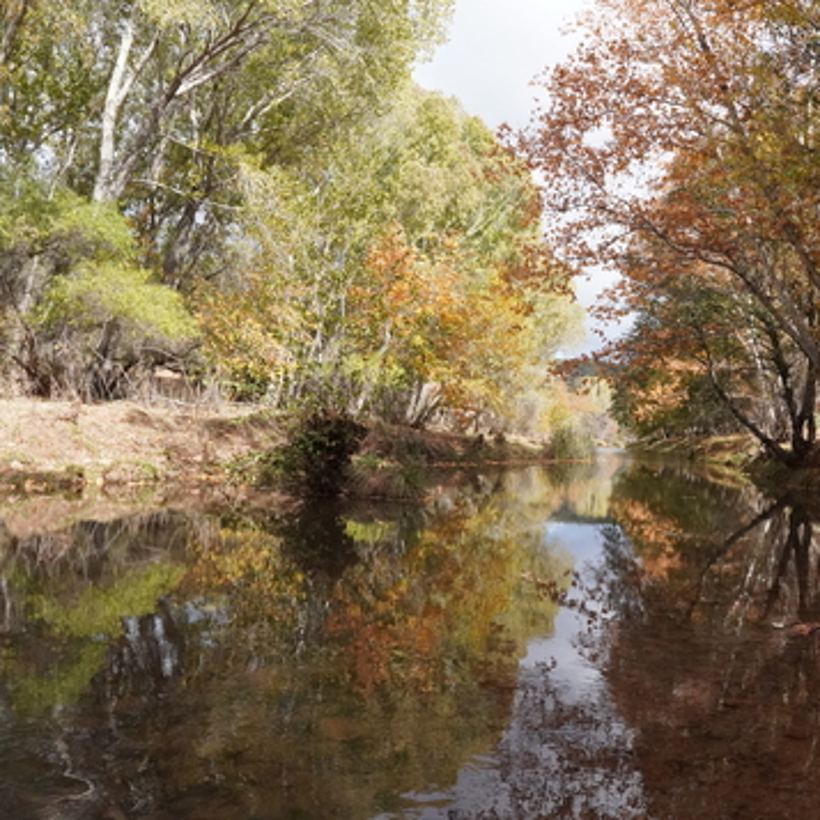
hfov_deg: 55.7
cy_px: 405
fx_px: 750
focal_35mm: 28
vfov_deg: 57.3
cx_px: 565
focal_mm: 14
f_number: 16
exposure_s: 1/1000
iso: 4000
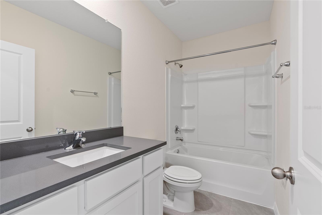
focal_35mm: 16
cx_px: 161
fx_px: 143
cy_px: 108
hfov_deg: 96.7
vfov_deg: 73.8
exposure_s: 2
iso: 100
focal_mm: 16
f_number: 8
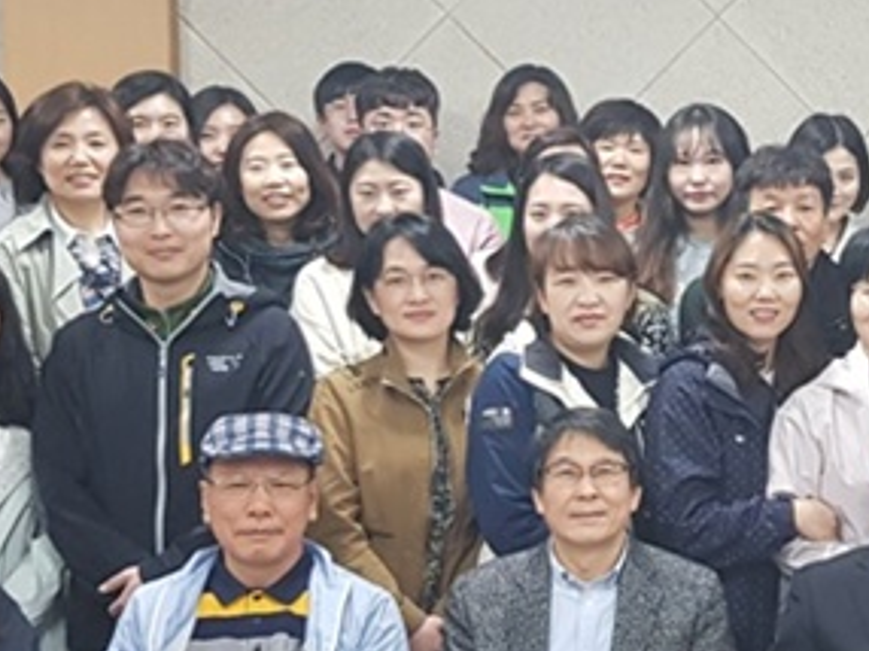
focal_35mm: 91
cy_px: 359
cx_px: 1006
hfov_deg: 20.4
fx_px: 2283
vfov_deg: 16.2
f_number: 1.7
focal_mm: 4.2
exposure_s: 1/60
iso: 160
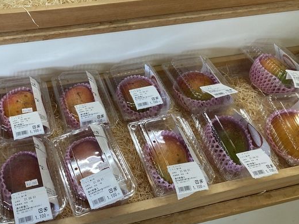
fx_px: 354
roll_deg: -4.2
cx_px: 86
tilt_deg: -44.2
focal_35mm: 41
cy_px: 82
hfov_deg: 44.7
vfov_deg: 34.9
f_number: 1.8
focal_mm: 4.25
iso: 125
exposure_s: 1/120
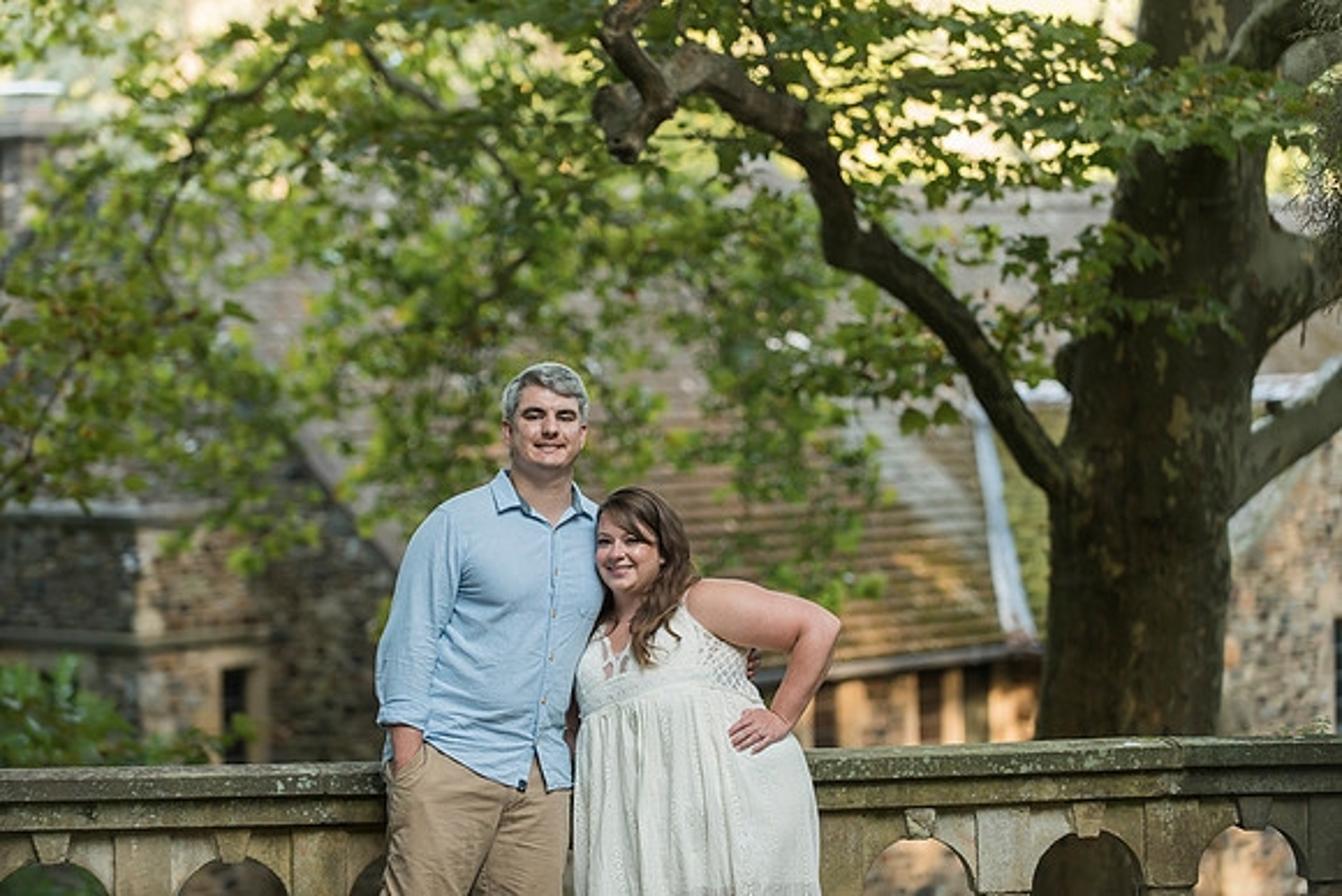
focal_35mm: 124
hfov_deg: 16.5
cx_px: 670
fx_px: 4641
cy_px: 442
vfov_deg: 11.0
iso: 800
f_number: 3.2
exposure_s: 1/320
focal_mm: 120
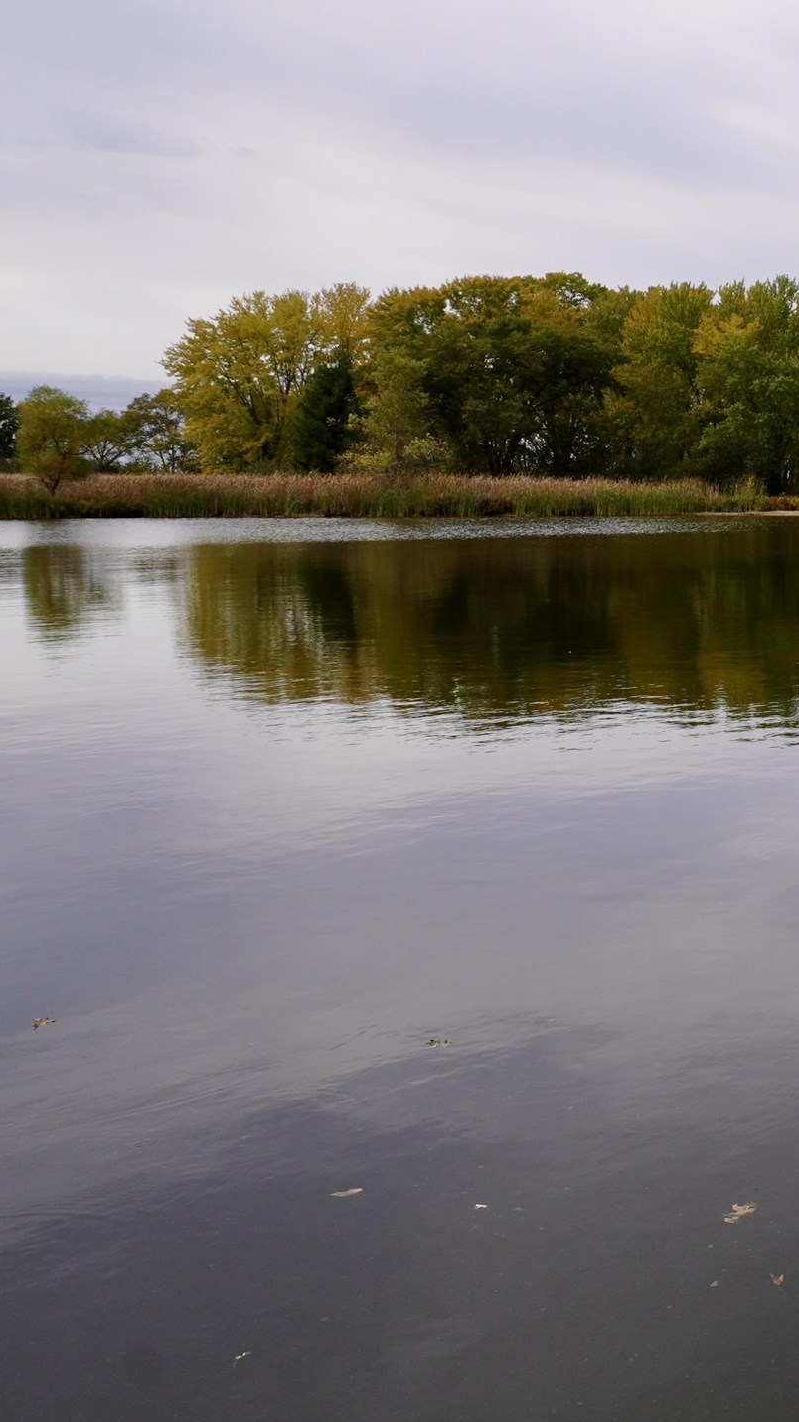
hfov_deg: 21.6
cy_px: 557
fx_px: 1399
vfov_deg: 53.4
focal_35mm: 37
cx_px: 1414
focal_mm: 11
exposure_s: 1/160
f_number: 10
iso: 100
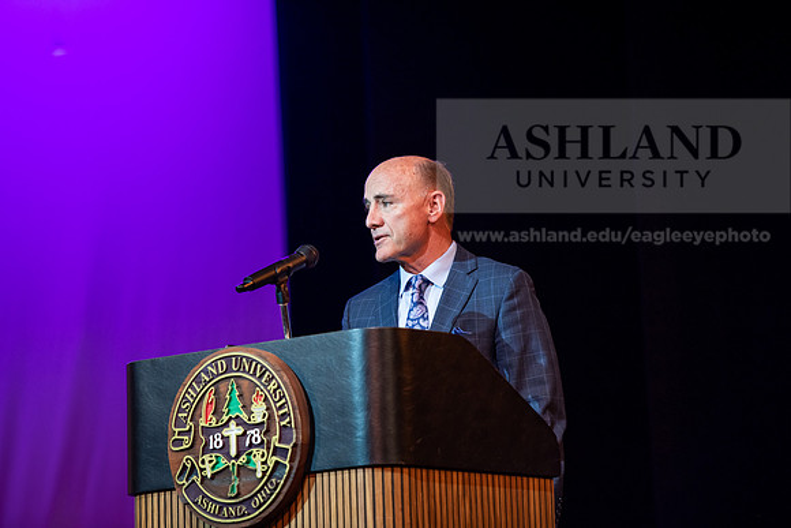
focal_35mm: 175
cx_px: 396
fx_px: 3846
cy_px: 264
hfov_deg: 11.7
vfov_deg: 7.9
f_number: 3.2
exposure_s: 1/200
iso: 1600
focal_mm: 175
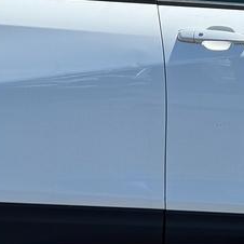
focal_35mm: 120
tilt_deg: -3.8
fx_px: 957
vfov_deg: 14.2
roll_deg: +1.4
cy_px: -17
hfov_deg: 14.4
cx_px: 213
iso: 80
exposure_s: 1/4950
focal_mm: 6.76
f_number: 1.78
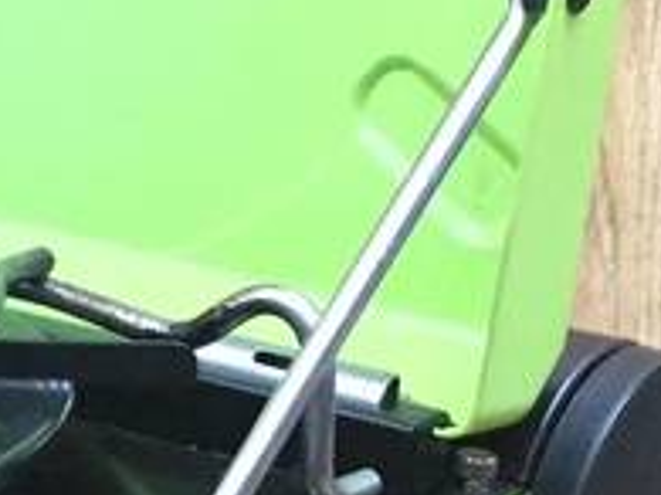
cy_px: 188
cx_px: -393
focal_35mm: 143
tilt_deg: -17.2
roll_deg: -1.1
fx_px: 2729
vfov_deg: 10.4
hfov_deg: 12.9
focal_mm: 3.3
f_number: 2.4
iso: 200
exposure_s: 1/33
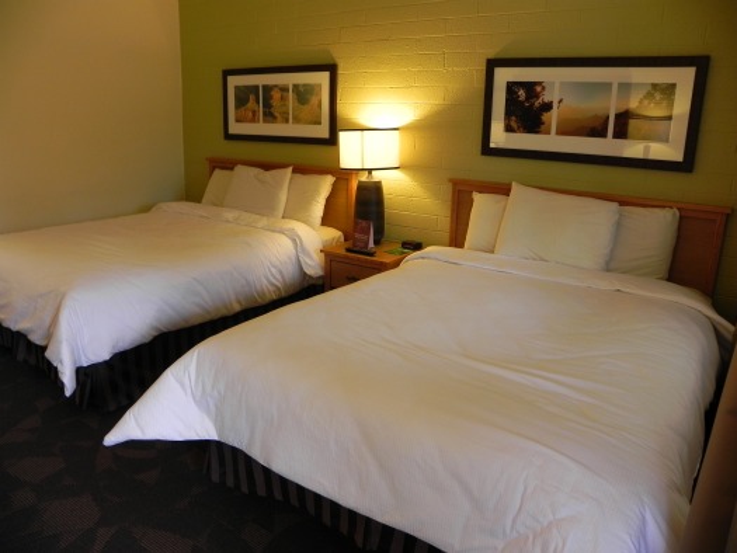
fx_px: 554
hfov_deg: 67.3
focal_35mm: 26
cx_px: 368
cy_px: 276
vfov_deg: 53.1
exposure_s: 1/30.6
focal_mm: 4.6
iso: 160
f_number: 2.8
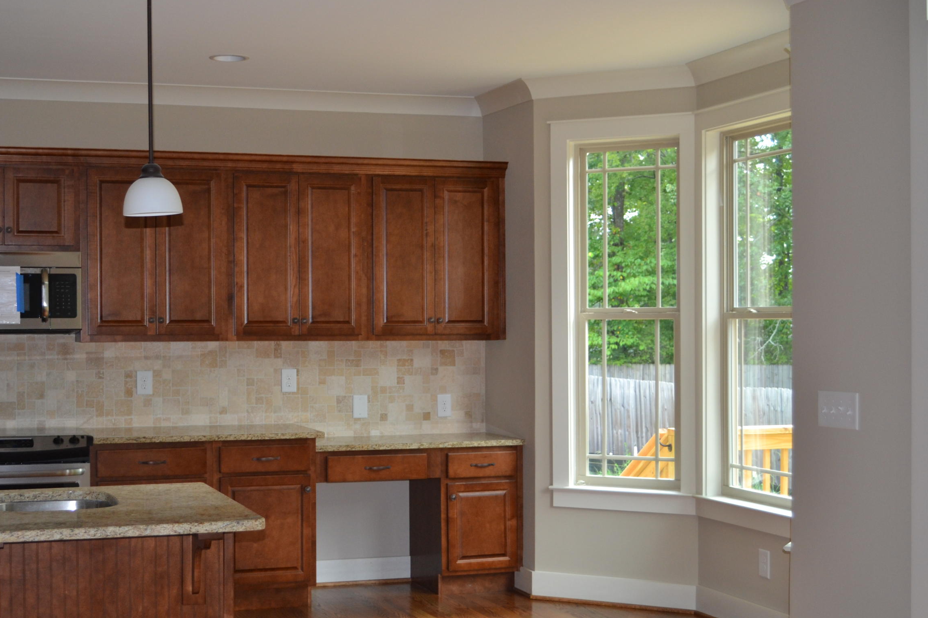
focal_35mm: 51
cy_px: 331
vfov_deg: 26.5
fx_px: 1314
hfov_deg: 38.6
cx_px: 339
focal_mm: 26
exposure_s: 1/60
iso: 400
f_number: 4.2
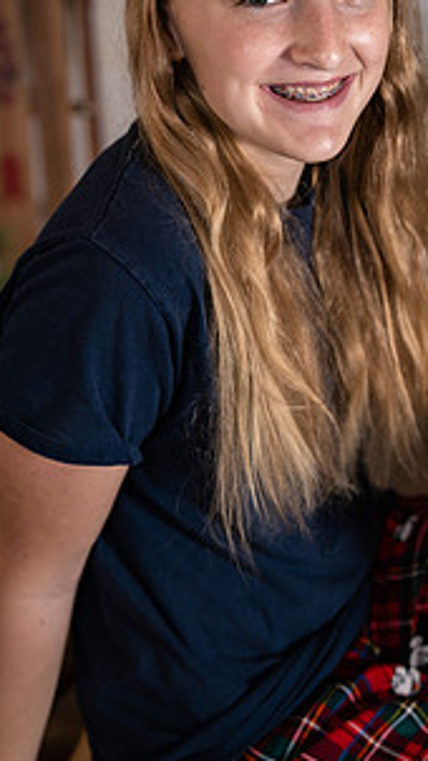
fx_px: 1512
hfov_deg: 16.1
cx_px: 305
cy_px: 262
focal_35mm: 75
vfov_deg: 28.1
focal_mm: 48
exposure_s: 1/250
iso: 160
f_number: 2.8
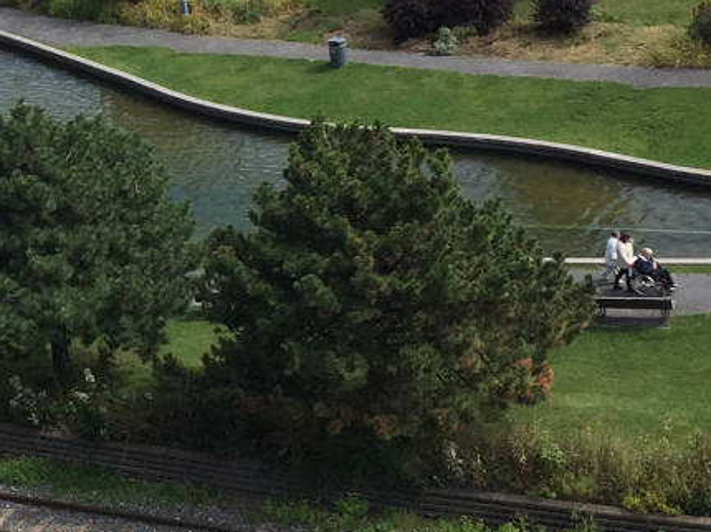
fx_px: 2217
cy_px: 91
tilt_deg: -16.6
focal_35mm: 108
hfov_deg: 17.6
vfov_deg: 13.6
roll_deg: +9.4
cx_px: -55
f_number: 2.2
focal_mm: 4.15
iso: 32
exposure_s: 1/1883
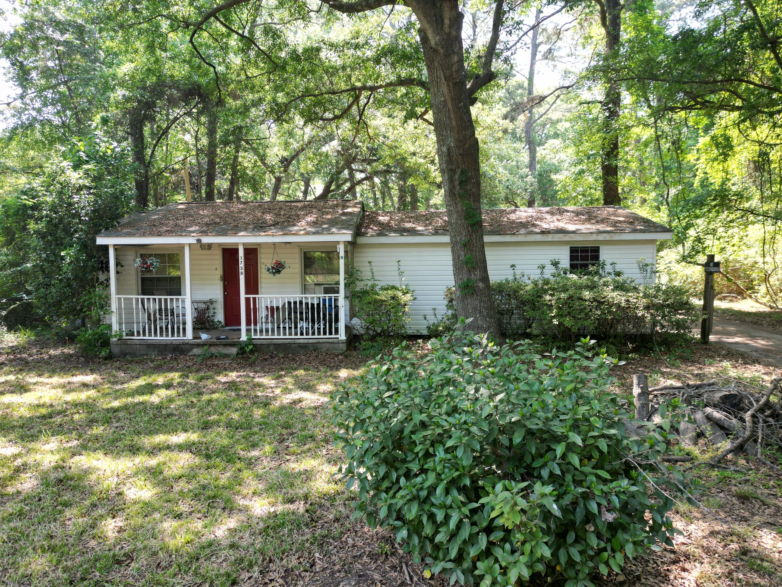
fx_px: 565
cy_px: 283
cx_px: 387
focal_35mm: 25
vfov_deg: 54.9
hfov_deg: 69.4
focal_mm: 6.72
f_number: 1.7
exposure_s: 1/200
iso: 120
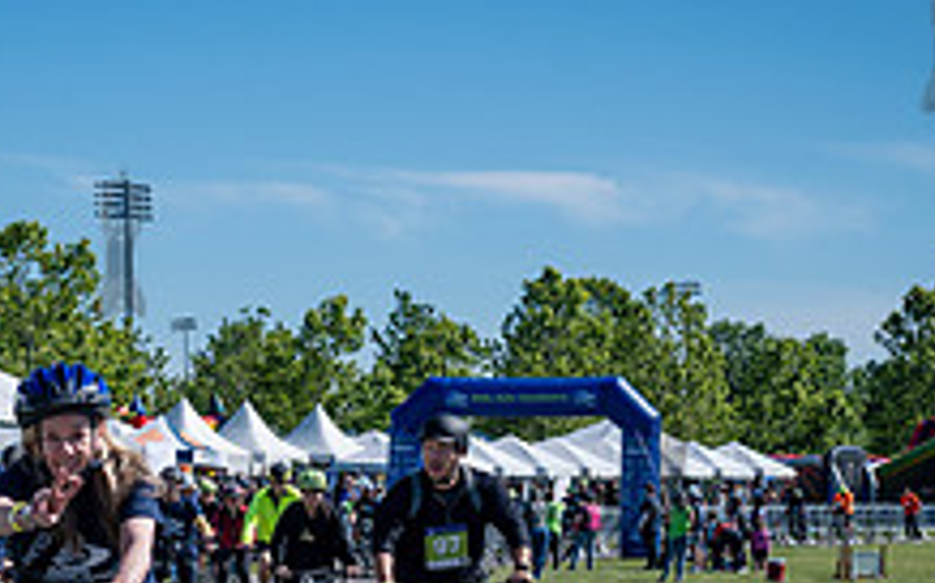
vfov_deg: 10.0
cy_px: 656
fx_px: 3285
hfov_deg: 16.0
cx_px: 116
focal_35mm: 129
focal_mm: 47
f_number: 4.5
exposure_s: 1/1600
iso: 160
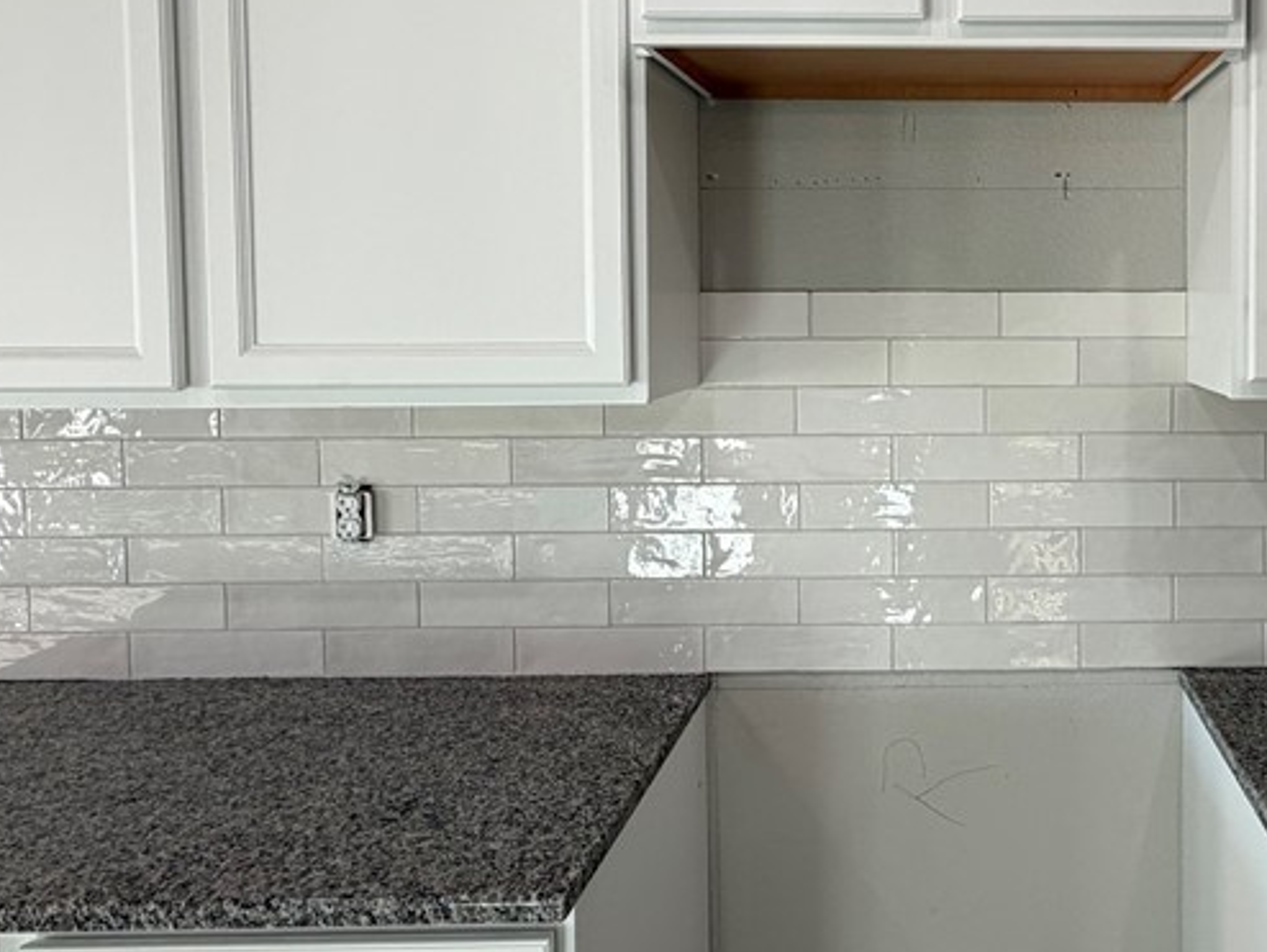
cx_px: 987
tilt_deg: -1.7
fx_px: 1062
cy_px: 336
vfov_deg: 47.7
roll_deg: +0.4
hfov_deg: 57.7
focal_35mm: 29
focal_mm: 2.22
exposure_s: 1/120
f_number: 2.2
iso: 100
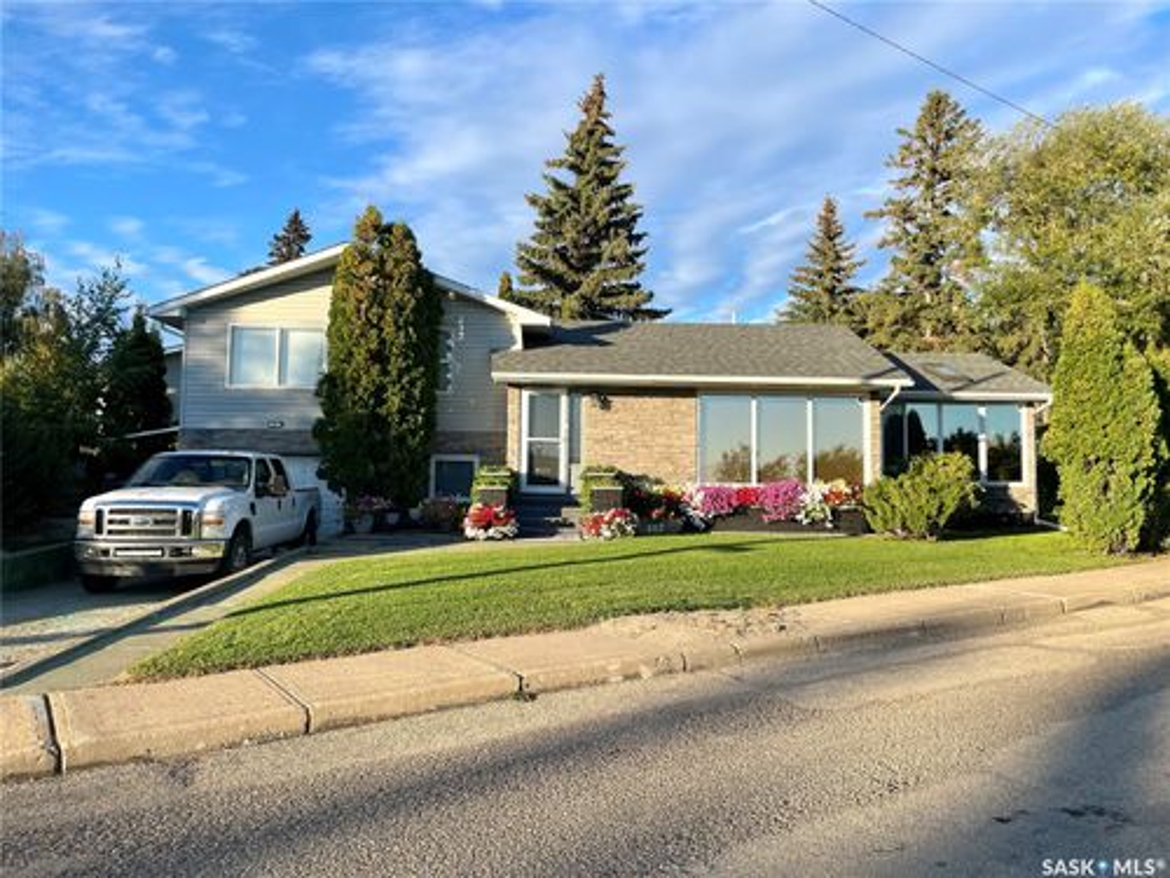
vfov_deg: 53.1
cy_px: 439
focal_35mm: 26
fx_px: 879
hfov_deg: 67.3
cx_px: 585
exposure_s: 1/1335
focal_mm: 4.2
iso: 32
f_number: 1.6
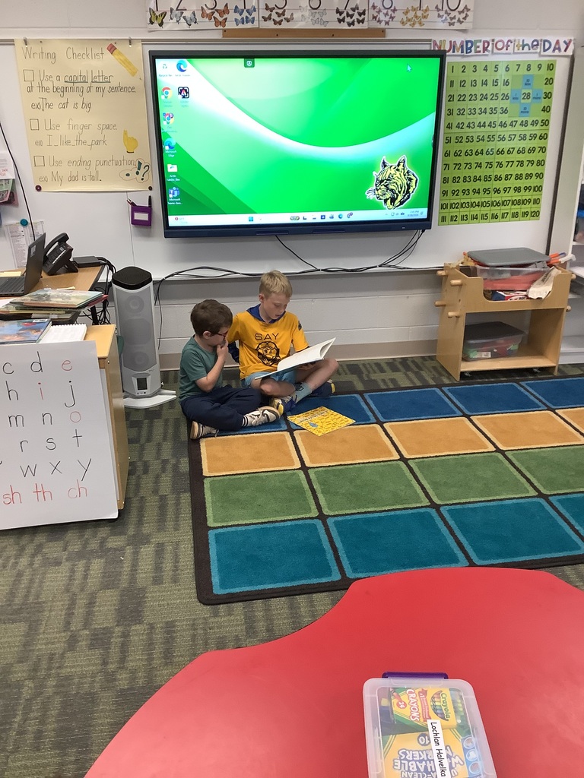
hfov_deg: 45.4
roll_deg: +0.0
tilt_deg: -22.9
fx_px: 697
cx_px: 292
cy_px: 389
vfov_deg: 58.4
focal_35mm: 31
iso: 125
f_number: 2.4
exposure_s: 1/60
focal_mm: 3.3
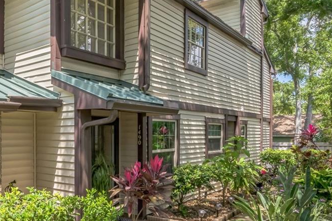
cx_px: 78
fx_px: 313
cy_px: 137
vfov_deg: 38.6
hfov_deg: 53.0
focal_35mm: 34
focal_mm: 14
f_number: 14
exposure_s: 1/60
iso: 160
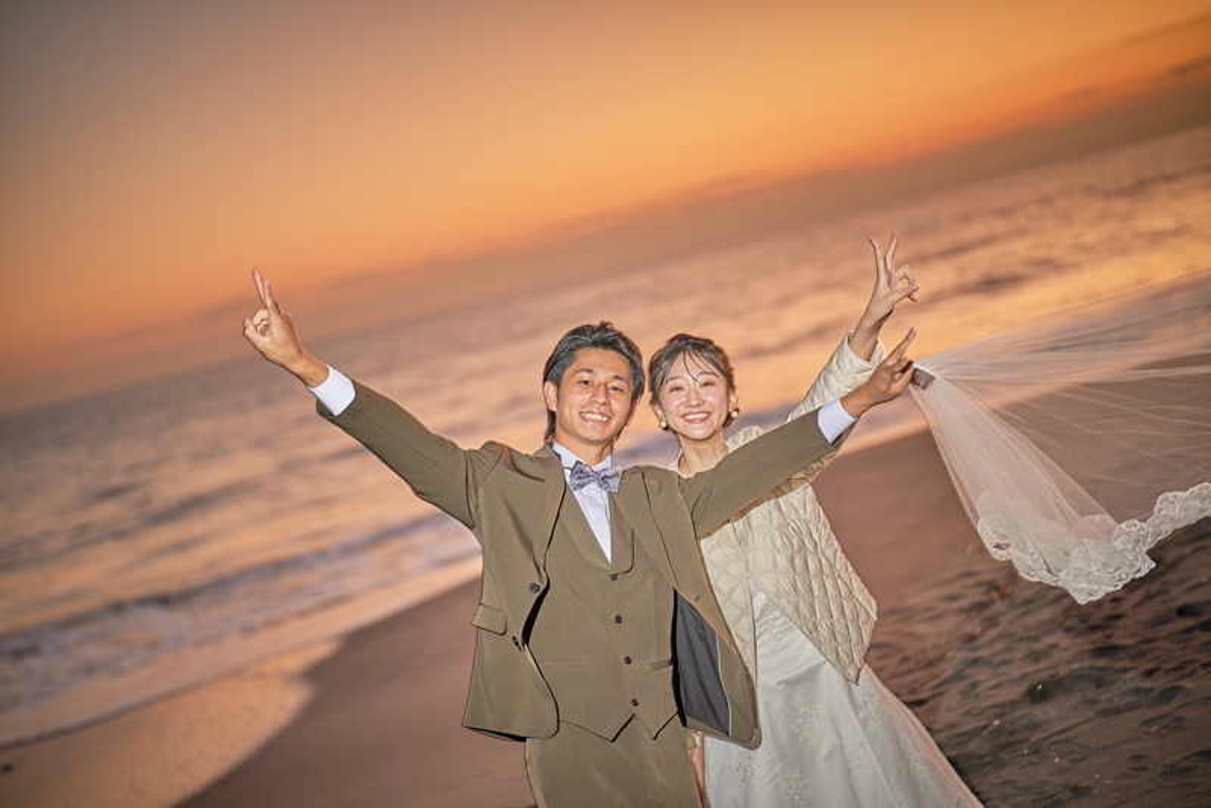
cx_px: 606
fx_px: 1682
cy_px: 404
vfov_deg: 27.0
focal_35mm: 50
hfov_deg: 39.6
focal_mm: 50
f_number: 1.4
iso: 100
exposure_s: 1/100
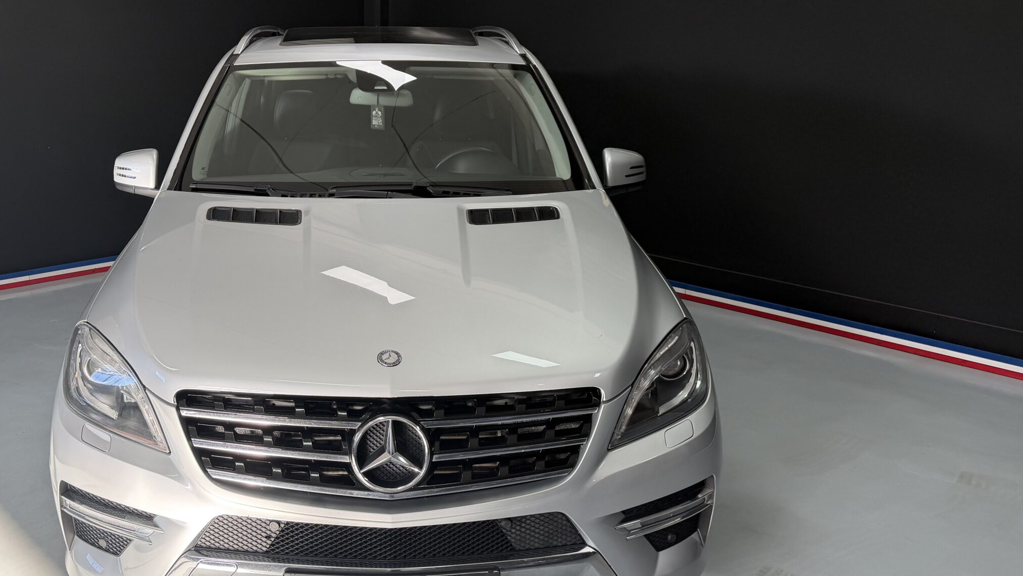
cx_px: 384
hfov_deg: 58.7
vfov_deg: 35.6
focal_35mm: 33
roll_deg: -0.9
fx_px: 895
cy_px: 335
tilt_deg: -20.2
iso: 64
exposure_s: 1/100
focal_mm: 6.76
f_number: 1.78
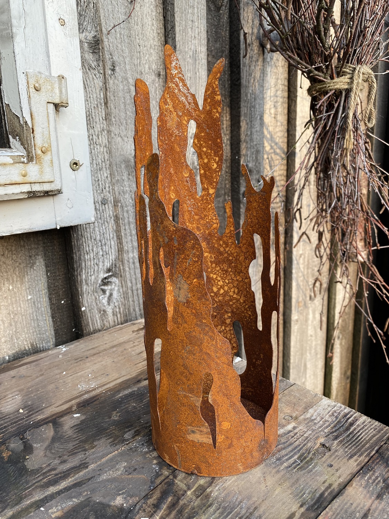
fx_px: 390
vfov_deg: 67.3
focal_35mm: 26
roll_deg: +1.4
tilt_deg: -13.8
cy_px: 260
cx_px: 194
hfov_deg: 53.1
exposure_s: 1/122
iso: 50
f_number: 1.8
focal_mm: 4.25
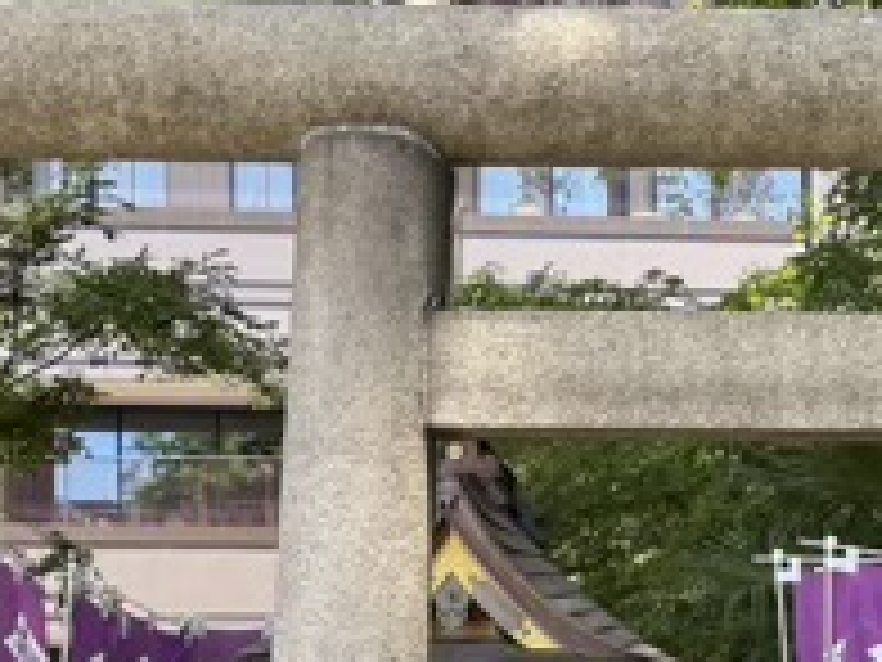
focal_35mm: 93
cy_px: 921
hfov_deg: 19.9
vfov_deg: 15.0
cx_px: 1030
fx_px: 2370
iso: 40
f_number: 1.6
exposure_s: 1/203
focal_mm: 5.96
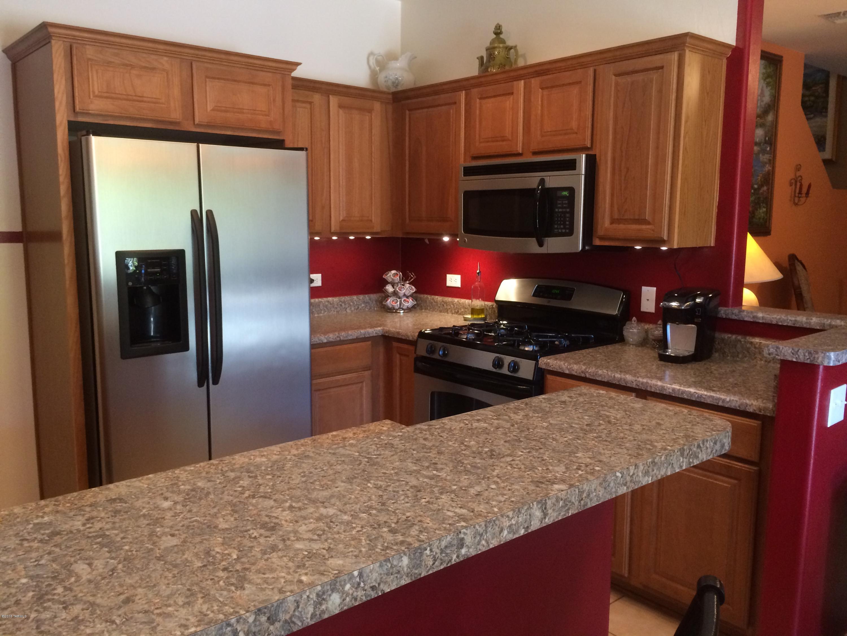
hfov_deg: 61.7
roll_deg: +0.6
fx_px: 710
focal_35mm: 29
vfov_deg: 48.2
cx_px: 424
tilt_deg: -8.7
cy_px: 318
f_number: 2.2
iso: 200
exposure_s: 1/30
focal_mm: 4.15
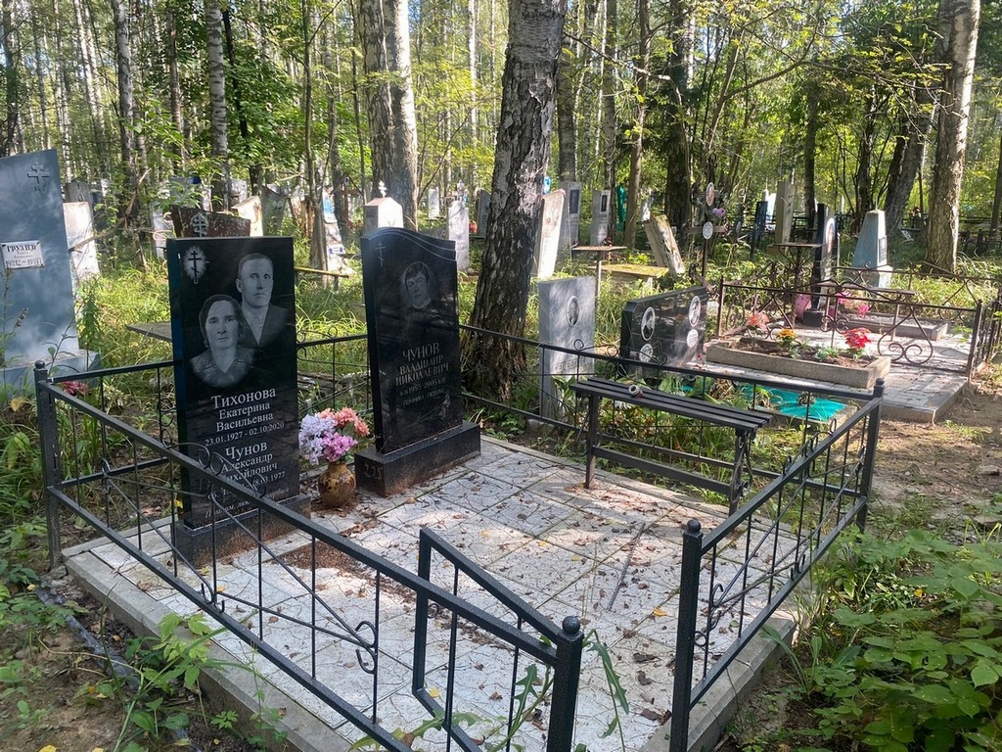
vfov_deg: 53.1
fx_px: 753
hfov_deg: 67.3
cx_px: 501
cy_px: 376
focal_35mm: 26
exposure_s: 1/121
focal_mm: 4.25
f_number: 1.8
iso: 50
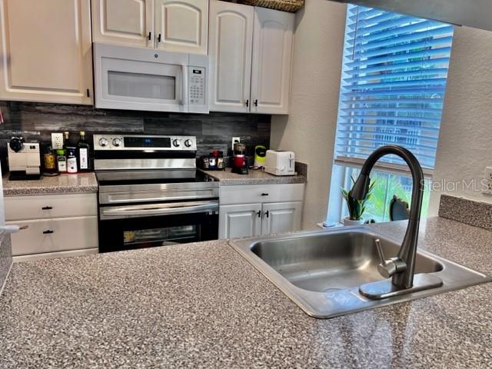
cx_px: 246
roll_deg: -2.2
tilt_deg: -11.4
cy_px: 184
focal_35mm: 26
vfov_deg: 53.1
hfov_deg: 67.3
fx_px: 370
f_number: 1.5
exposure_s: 1/120
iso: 100
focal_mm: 5.7
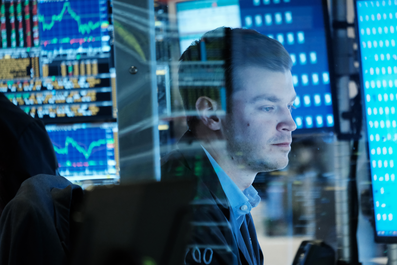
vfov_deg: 4.6
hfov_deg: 6.9
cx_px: 198
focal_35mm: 300
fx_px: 3308
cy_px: 132
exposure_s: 1/50
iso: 4000
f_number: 4.8
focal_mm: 200
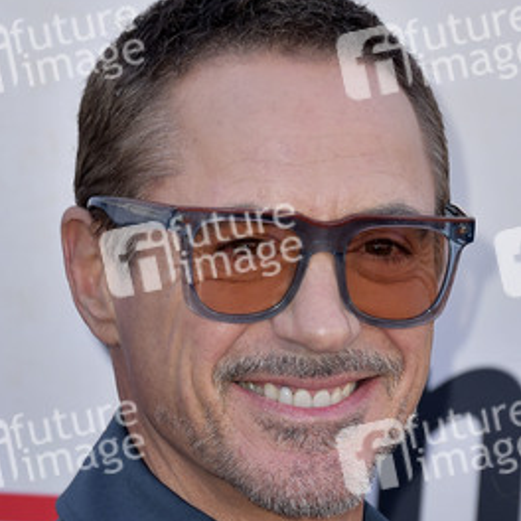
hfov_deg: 6.5
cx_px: 260
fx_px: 4598
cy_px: 349
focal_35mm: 270
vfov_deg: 6.5
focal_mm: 210
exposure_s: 1/250
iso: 250
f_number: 6.3
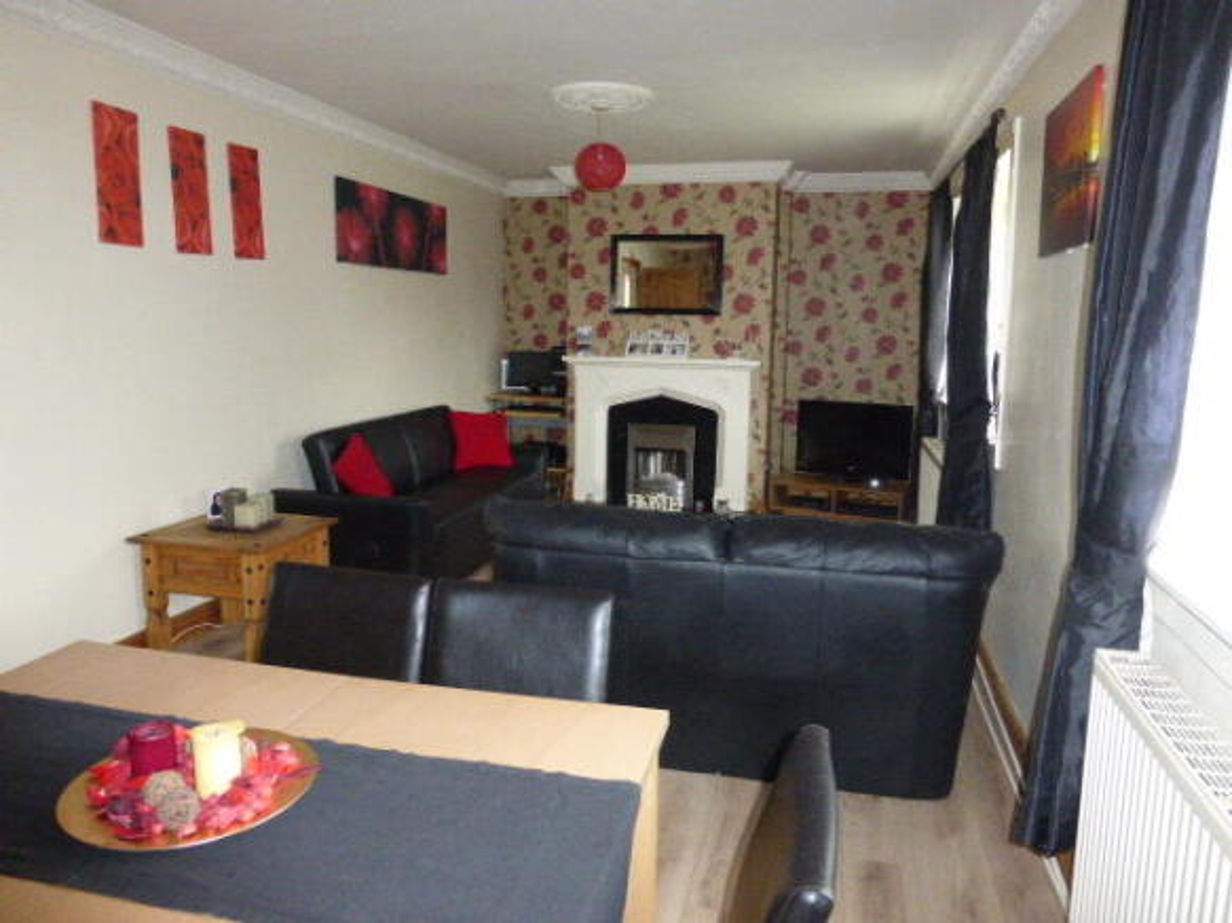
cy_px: 462
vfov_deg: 56.8
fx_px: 854
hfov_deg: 71.6
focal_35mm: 24
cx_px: 616
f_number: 3.3
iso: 800
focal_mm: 4.3
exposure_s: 1/60
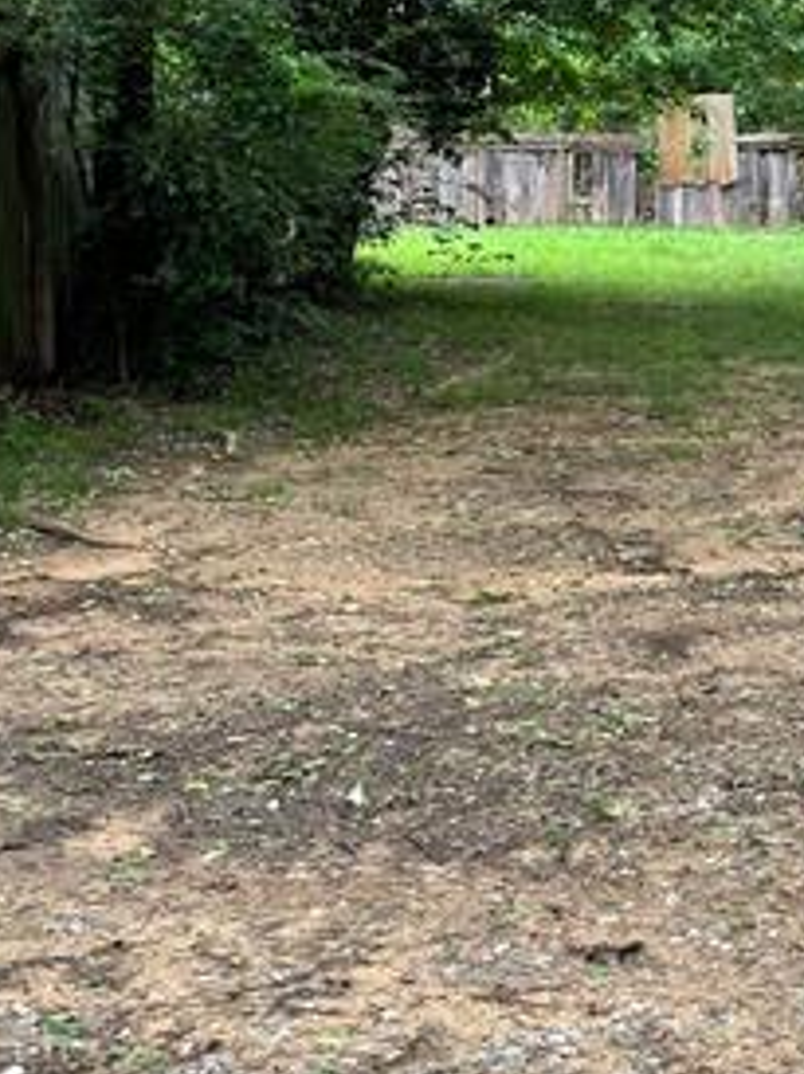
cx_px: 796
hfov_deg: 19.6
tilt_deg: -2.3
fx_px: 2264
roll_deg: -1.1
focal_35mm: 73
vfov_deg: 26.4
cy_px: 274
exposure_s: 1/121
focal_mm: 4.2
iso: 32
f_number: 1.6
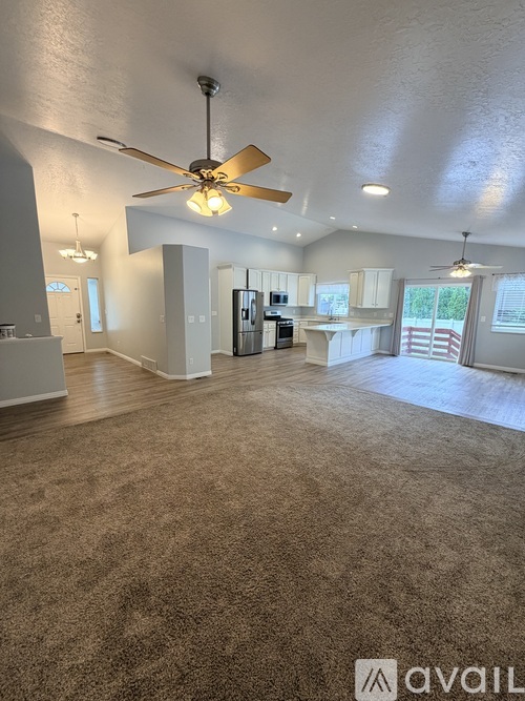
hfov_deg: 85.7
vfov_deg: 102.1
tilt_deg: -9.6
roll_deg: -0.4
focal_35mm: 14
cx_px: 262
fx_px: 283
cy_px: 350
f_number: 2.2
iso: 250
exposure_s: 1/120
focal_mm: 2.22
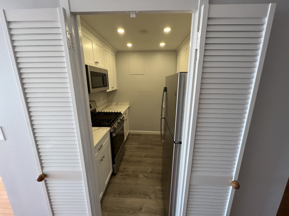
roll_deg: -0.2
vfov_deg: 89.9
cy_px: 108
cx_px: 144
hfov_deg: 106.2
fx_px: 109
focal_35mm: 13
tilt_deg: -12.2
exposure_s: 1/120
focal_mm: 1.57
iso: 100
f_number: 1.8
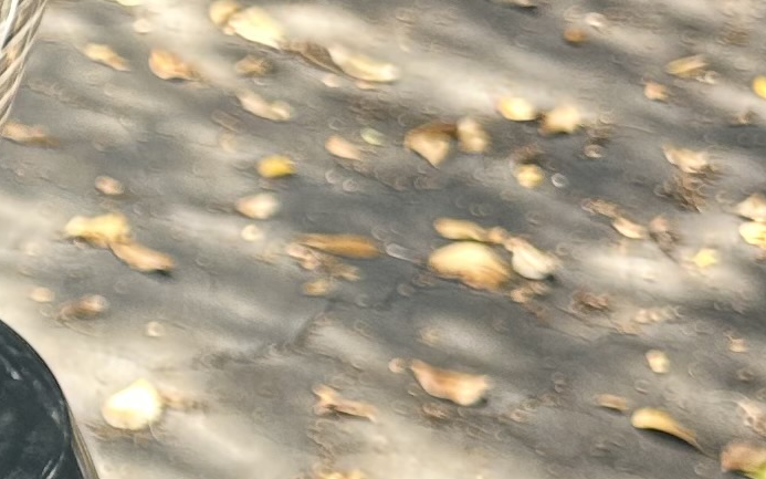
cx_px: -878
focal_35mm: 148
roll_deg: -4.3
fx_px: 3089
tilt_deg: -21.7
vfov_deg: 8.8
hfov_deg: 12.2
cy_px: -62
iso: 64
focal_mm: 6.86
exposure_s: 1/133
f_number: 1.78
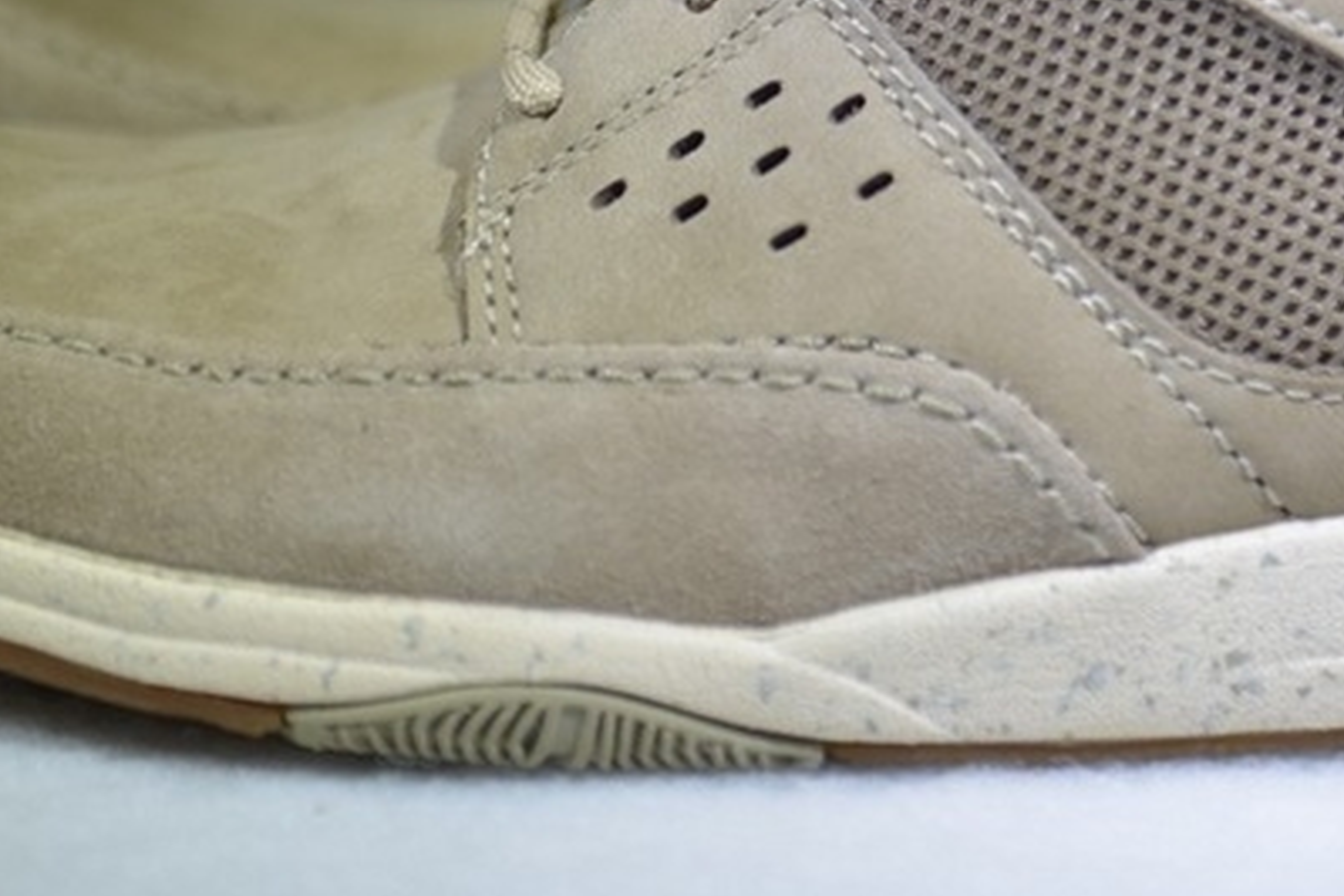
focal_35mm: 154
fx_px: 5749
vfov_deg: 8.8
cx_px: 1034
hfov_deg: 13.3
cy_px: -133
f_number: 2.8
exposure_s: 1/80
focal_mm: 60
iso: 100
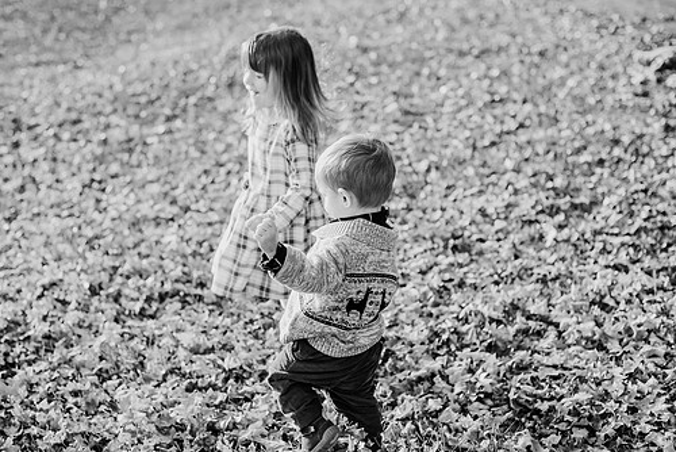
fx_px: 1090
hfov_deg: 34.5
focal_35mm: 58
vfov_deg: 23.4
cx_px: 316
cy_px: 208
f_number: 2.8
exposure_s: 1/1000
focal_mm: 50
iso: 500
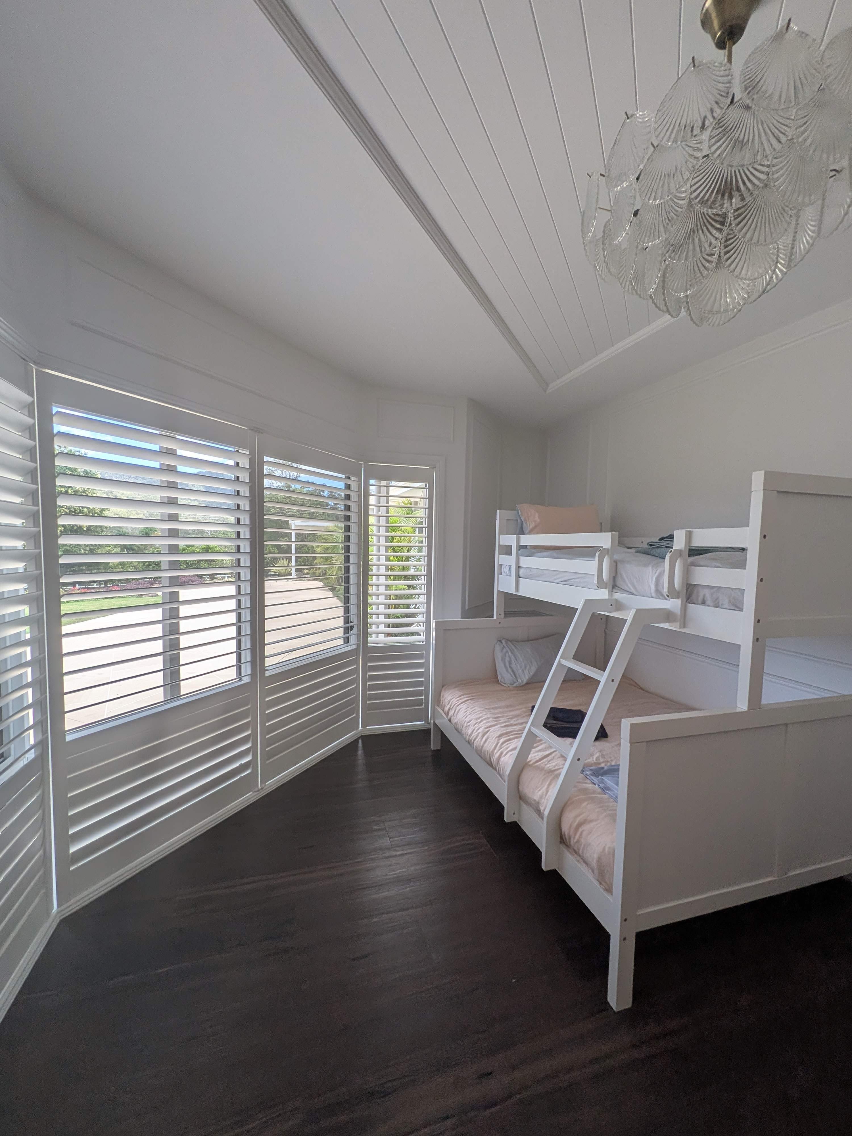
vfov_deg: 106.2
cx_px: 426
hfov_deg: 89.9
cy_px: 568
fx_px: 427
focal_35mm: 13
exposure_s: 1/144
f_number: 2.2
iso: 29
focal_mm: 1.54
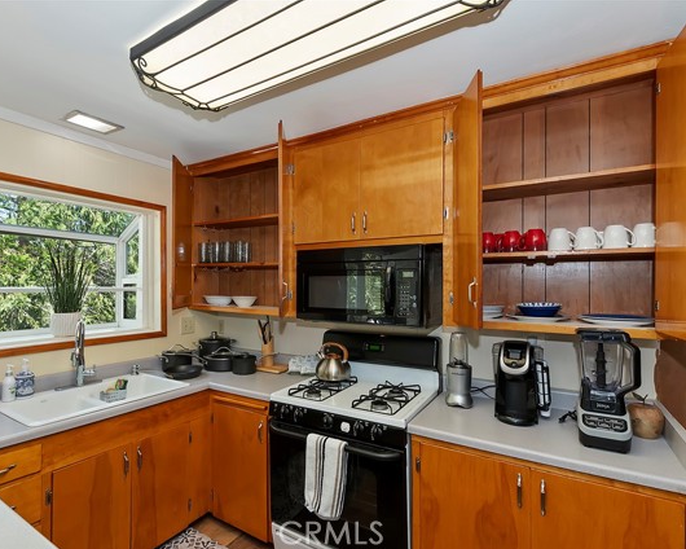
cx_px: 313
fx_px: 345
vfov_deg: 77.0
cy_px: 275
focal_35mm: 17
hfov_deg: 89.4
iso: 400
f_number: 8
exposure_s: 1/30
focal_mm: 10
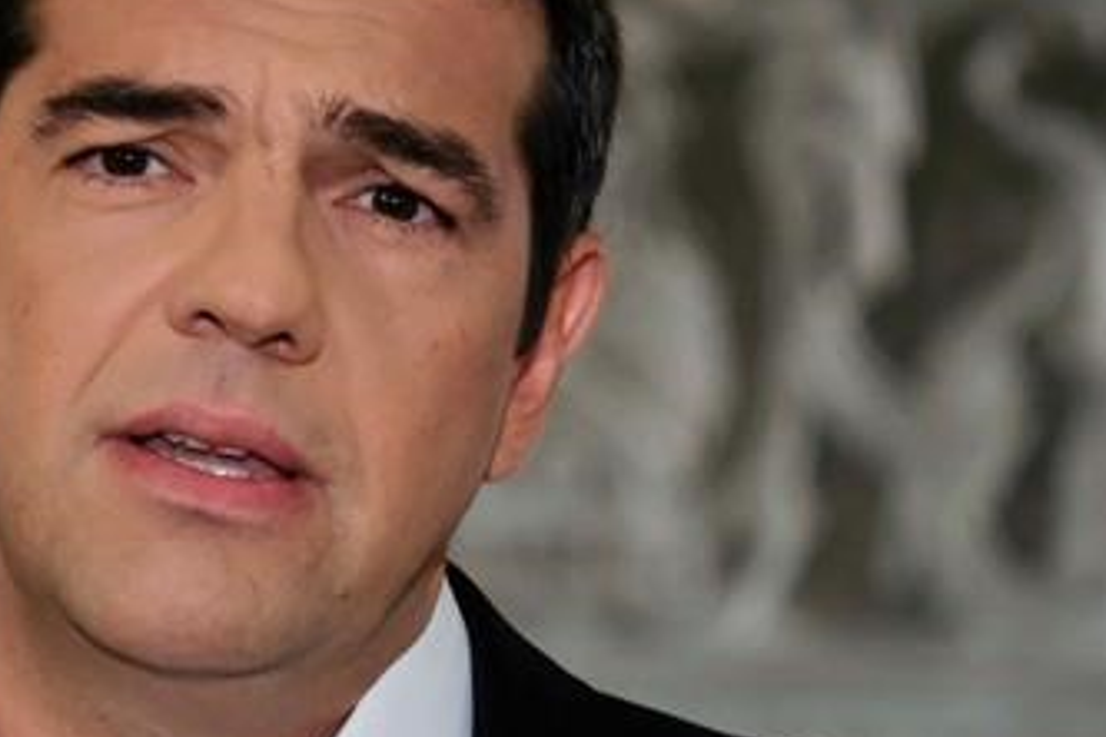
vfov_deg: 2.4
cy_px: 410
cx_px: 508
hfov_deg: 3.5
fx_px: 17971
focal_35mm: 585
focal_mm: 200
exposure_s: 1/200
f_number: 4.8
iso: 3200
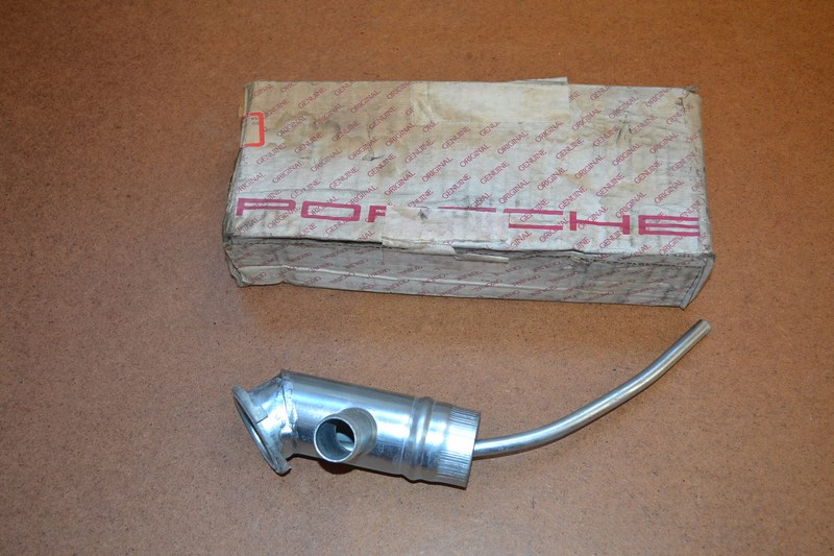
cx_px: 417
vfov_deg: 31.9
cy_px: 278
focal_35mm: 42
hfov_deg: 46.4
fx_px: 973
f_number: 4.5
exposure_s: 1/60
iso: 1000
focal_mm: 28
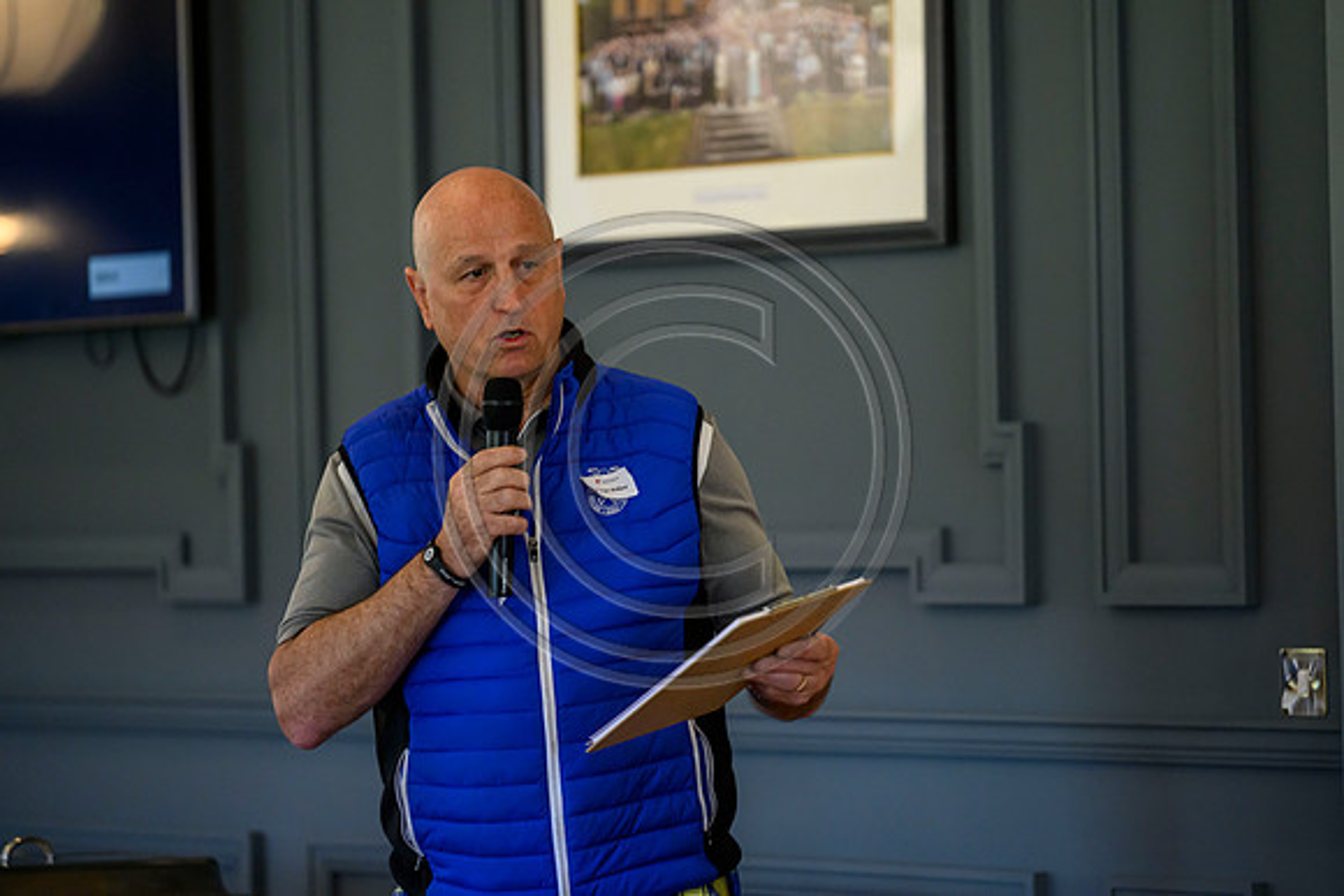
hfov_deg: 11.1
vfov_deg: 7.4
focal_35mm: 185
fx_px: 6908
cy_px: 448
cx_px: 672
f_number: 2.8
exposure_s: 1/400
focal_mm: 185
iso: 4000
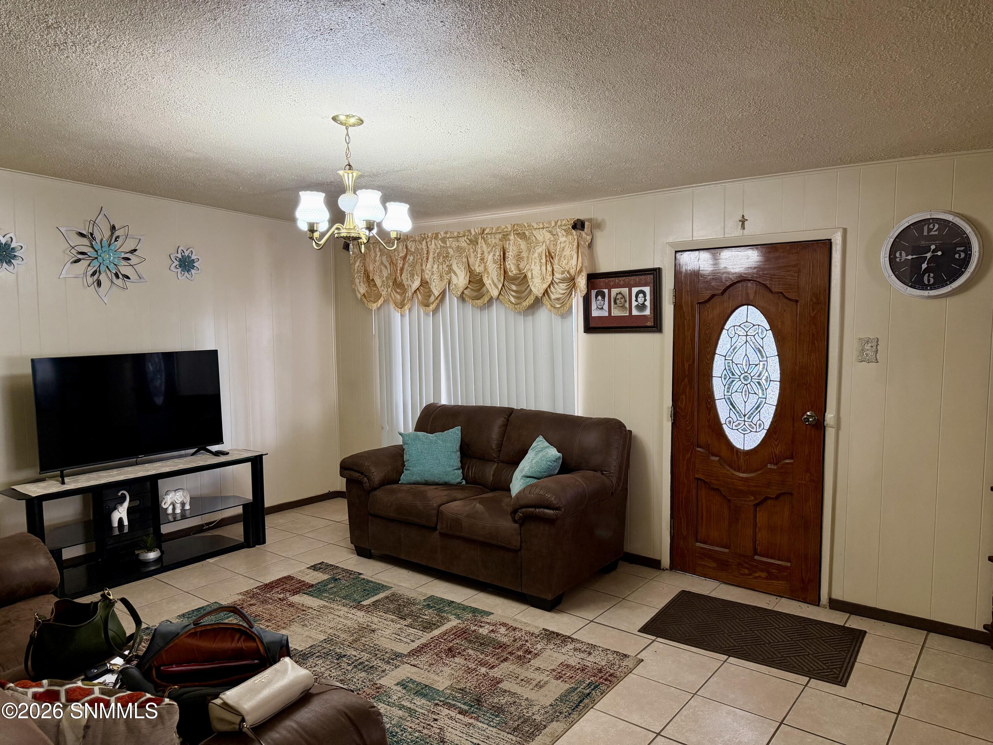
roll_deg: +0.7
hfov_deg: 71.6
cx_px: 496
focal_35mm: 24
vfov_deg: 56.8
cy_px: 372
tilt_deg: -5.1
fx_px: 688
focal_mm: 6.76
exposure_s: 1/120
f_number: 1.78
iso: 320
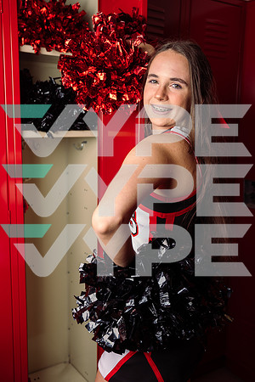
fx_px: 414
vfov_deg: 49.6
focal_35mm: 39
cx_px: 128
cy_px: 191
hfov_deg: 34.2
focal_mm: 39
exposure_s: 1/250
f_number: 5
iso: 200
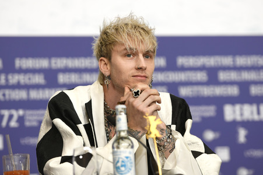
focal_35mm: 145
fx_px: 1059
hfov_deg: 14.2
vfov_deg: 9.4
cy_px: 88
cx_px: 132
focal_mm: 145
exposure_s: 1/200
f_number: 3.5
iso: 1000
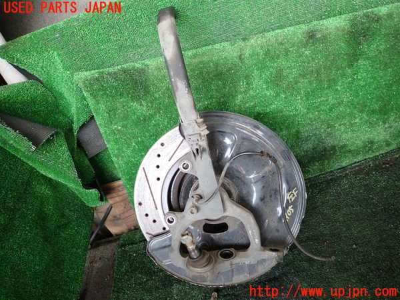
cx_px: 200
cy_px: 150
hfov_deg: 69.4
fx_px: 289
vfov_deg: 54.9
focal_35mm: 25
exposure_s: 1/40
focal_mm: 4.5
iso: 200
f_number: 2
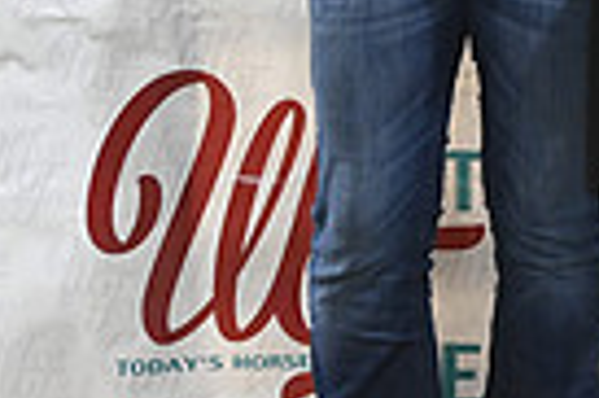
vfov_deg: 6.3
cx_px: 984
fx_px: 3523
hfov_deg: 9.4
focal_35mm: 212
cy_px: -361
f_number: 3.2
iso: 5000
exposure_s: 1/160
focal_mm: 50
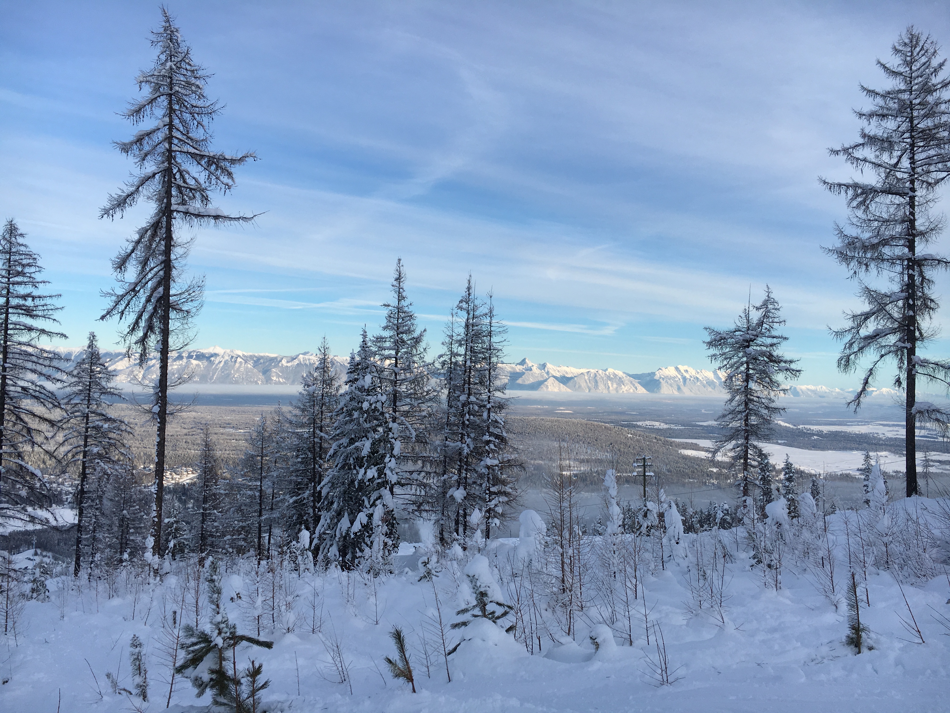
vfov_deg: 48.2
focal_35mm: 29
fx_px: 796
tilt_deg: +0.7
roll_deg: -1.5
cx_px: 475
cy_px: 356
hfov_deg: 61.7
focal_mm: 4.15
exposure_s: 1/1026
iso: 25
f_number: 2.2
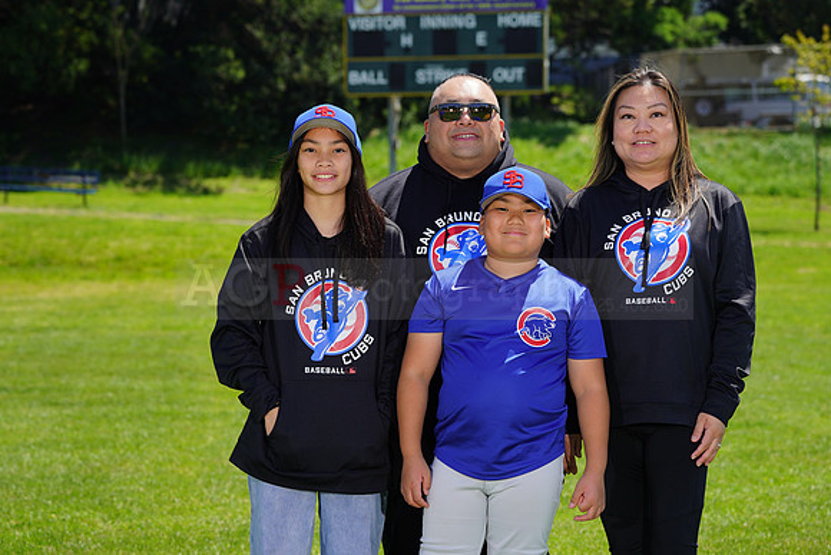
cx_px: 416
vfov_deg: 9.6
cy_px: 278
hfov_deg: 14.3
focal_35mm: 143
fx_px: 3302
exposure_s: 1/250
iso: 100
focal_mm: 143
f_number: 8
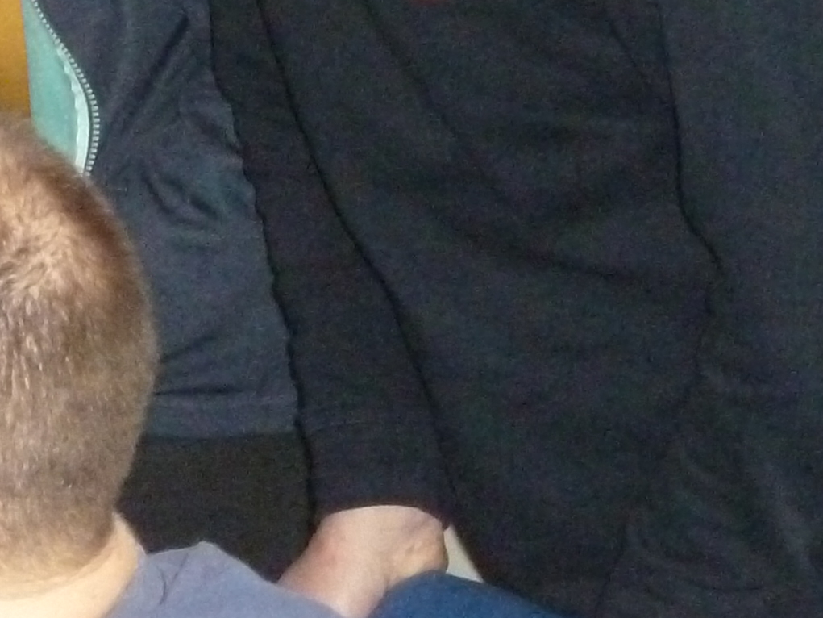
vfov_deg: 8.4
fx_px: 4185
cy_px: 498
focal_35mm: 176
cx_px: -574
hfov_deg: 10.7
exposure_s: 1/60
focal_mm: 6.9
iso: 640
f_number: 3.7
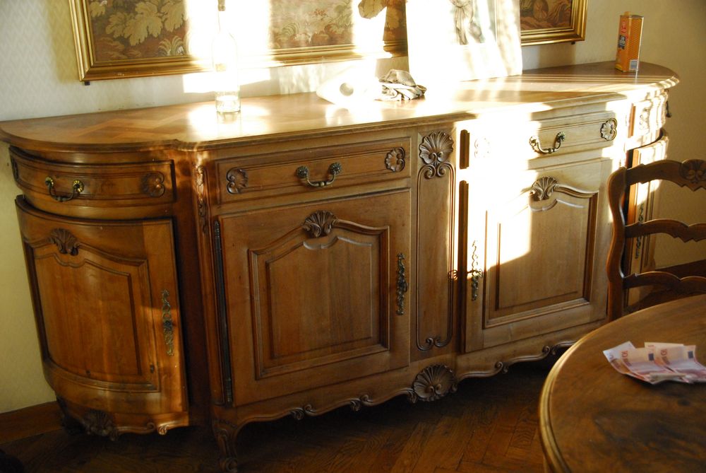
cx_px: 353
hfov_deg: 43.6
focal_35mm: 45
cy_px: 236
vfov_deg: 29.9
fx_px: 883
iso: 1250
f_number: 5.6
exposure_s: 1/125
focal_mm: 30
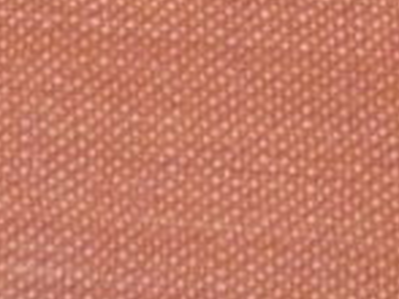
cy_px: -454
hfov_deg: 9.4
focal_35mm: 204
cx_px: -198
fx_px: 2349
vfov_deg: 6.8
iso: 400
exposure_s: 1/20
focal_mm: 4.1
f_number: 3.3
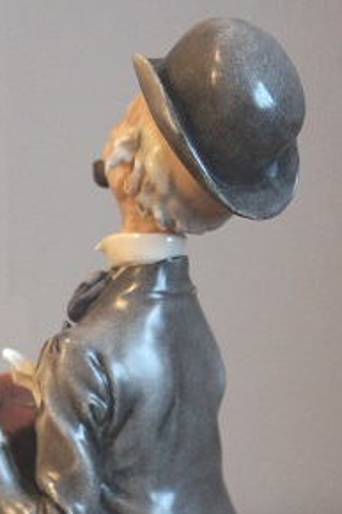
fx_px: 1372
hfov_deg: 14.2
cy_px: 437
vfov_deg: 20.9
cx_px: 98
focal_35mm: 96
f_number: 4
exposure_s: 1/50
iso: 1600
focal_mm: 27
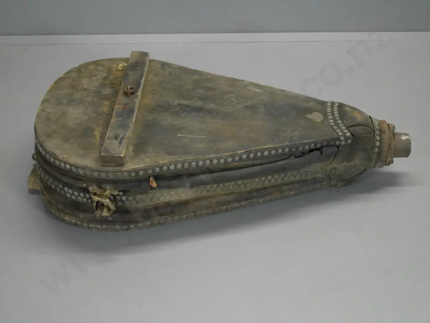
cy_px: 162
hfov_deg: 38.2
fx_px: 621
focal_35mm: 50
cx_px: 215
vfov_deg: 29.1
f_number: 5.6
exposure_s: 1/60
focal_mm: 25
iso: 1600
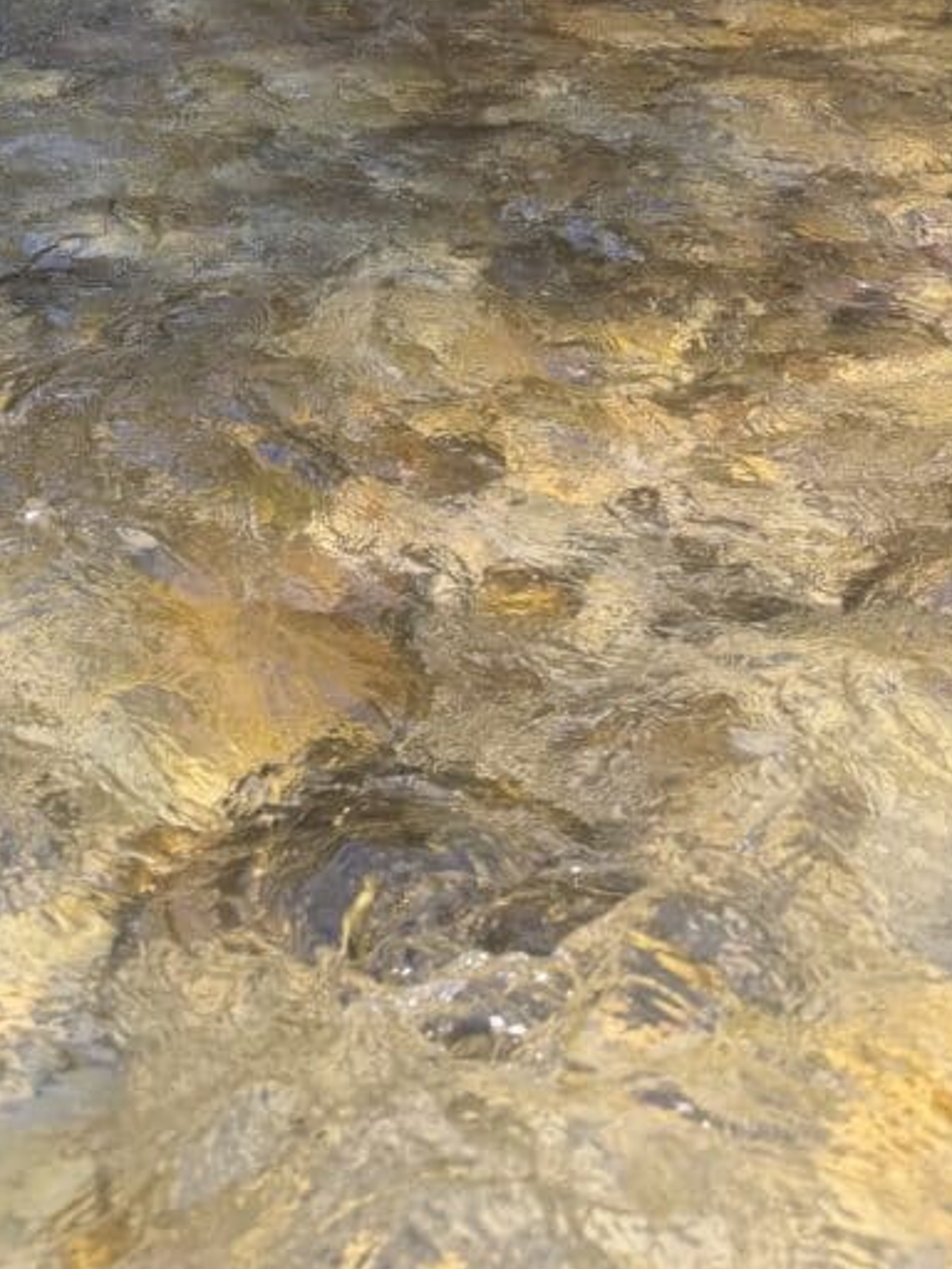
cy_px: 20
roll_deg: -0.4
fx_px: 1760
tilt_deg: -9.1
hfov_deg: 28.9
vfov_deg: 36.0
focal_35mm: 48
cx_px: 72
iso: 64
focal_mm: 6.76
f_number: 1.78
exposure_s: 1/284
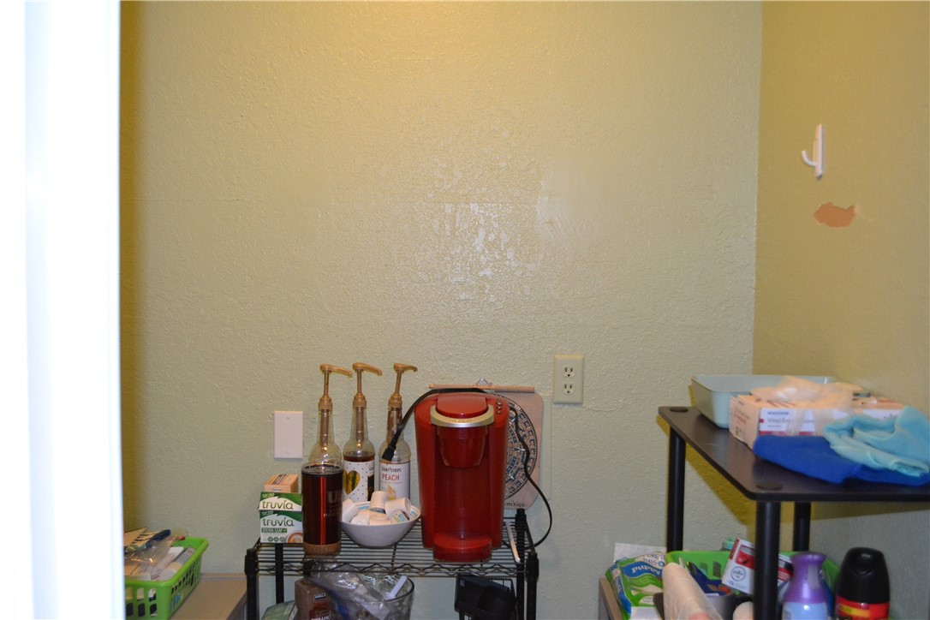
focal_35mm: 36
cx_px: 465
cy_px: 310
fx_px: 930
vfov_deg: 36.9
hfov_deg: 53.1
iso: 2000
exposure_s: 1/60
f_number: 4
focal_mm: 24
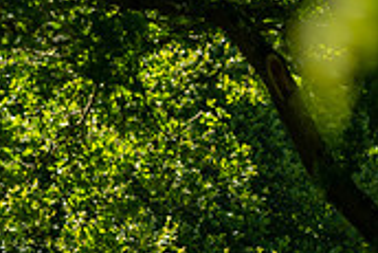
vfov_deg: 1.4
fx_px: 10603
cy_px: 382
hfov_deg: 2.0
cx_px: -257
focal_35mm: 1009
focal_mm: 300
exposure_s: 1/800
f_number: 4
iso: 200
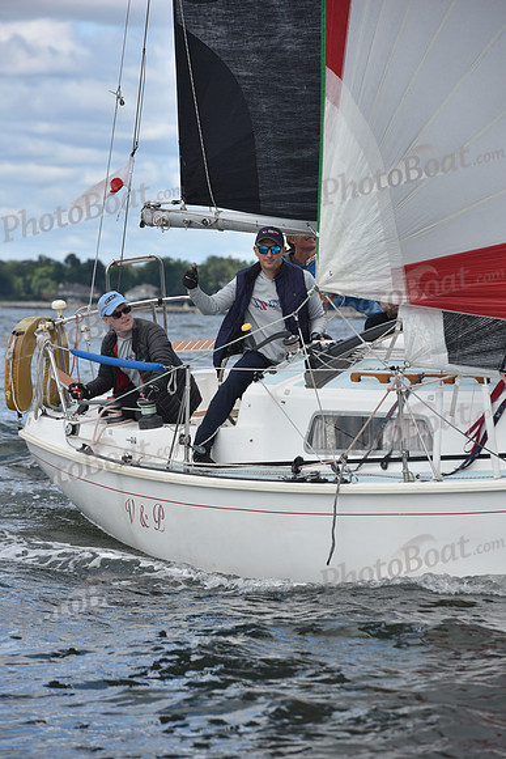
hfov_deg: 6.9
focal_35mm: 200
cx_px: 253
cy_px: 380
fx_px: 4214
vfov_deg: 10.3
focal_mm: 200
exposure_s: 1/800
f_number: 8
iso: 250
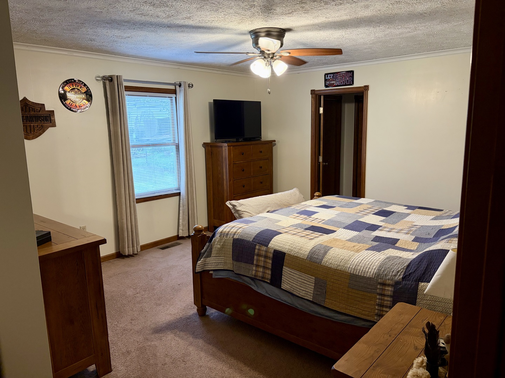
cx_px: 252
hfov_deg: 67.3
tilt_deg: -9.3
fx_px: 379
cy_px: 189
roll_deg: +0.9
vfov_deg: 53.1
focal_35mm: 26
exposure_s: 1/60
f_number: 1.6
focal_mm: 5.96
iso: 200
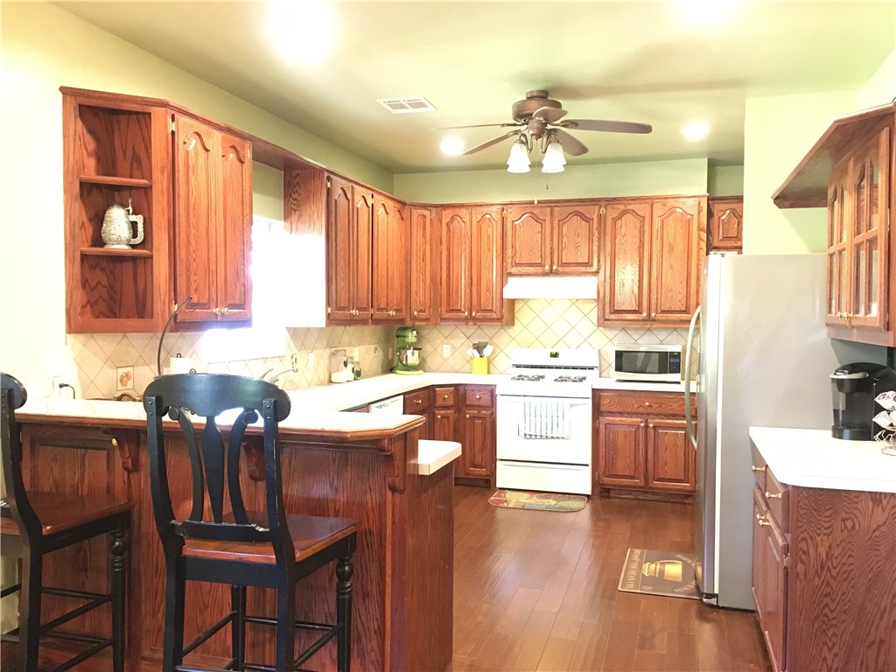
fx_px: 751
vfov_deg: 48.2
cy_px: 336
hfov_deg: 61.7
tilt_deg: -2.2
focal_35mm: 29
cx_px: 448
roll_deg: -0.4
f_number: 2.2
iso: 640
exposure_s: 1/15
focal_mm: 4.15
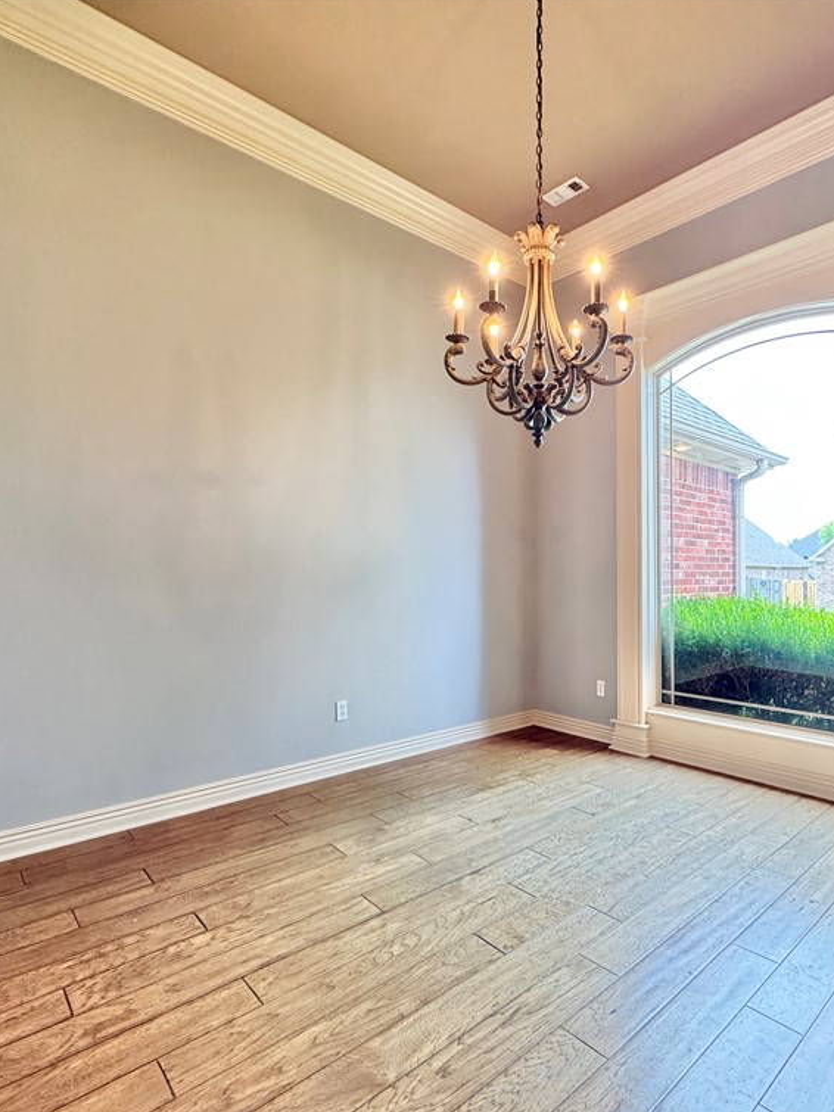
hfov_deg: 67.7
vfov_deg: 84.7
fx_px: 611
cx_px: 514
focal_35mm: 19
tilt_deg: +1.4
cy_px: 561
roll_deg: +0.1
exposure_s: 1/120
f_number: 2.2
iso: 320
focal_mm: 2.22
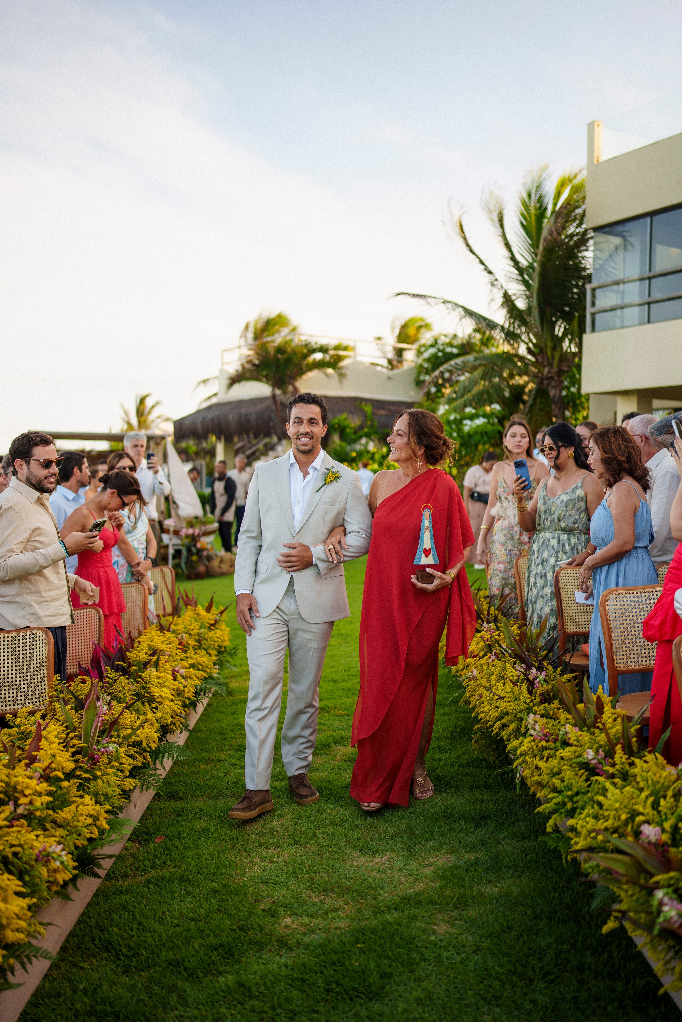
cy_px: 511
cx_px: 341
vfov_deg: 54.4
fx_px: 995
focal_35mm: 35
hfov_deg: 37.9
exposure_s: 1/2500
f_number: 1.4
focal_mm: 35
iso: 100
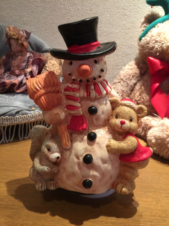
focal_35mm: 29
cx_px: 84
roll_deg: -4.2
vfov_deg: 61.7
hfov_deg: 48.2
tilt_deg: -16.3
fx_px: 189
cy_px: 113
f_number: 2.2
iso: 64
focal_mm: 4.15
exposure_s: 1/15
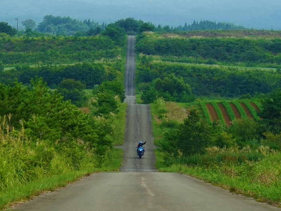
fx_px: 926
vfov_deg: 13.0
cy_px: 106
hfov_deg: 17.3
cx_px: 134
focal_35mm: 114
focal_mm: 105
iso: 100
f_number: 7.1
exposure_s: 1/200
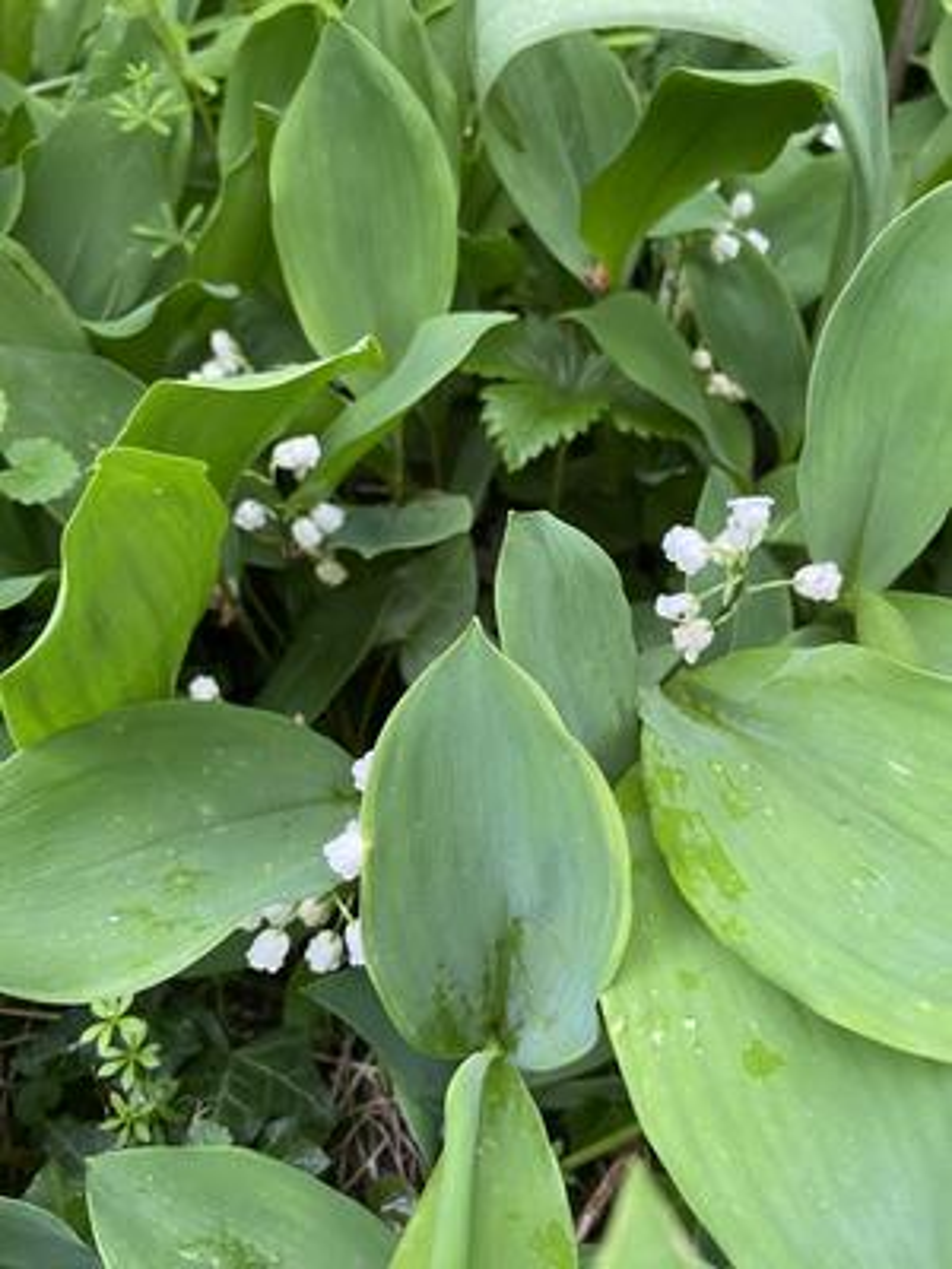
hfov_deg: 53.1
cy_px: 634
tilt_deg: -49.9
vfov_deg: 67.3
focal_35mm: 26
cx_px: 476
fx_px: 953
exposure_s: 1/60
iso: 125
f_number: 1.8
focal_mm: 4.25
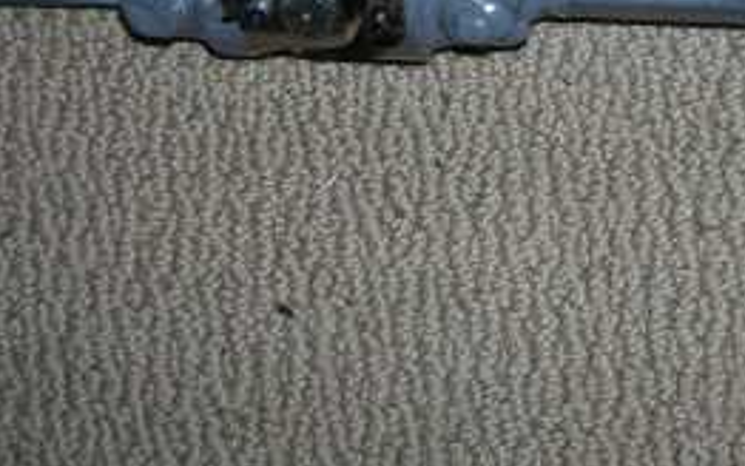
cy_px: 9
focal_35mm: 81
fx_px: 1645
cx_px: 671
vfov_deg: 15.8
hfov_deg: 24.8
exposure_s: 1/60.1
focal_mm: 5.8
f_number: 2.8
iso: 50
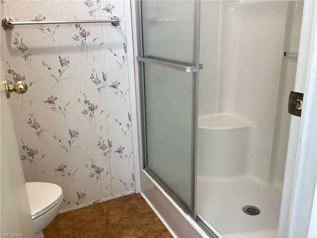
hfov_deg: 58.4
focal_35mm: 31
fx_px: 284
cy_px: 119
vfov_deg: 45.4
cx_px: 158
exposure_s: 1/60
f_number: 2.4
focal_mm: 3.3
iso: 125
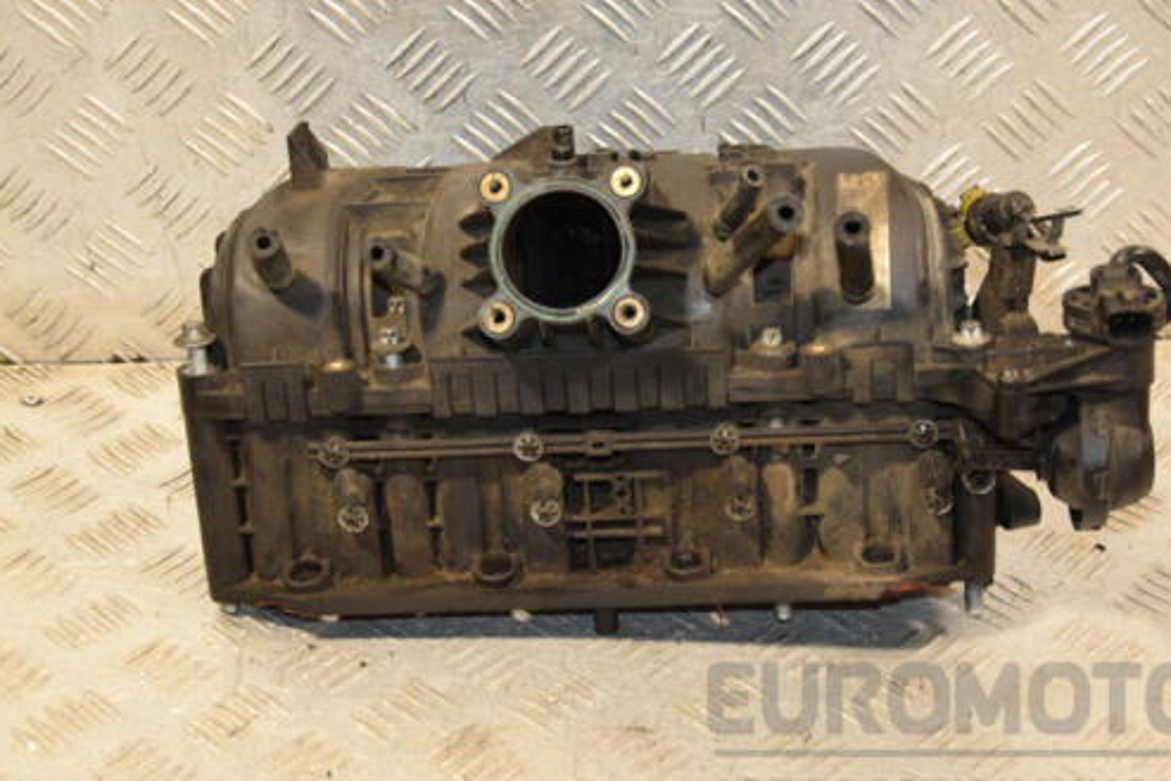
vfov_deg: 18.7
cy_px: 382
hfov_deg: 27.7
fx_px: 2375
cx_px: 663
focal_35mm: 73
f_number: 4.8
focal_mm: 40
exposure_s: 1/125
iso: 800
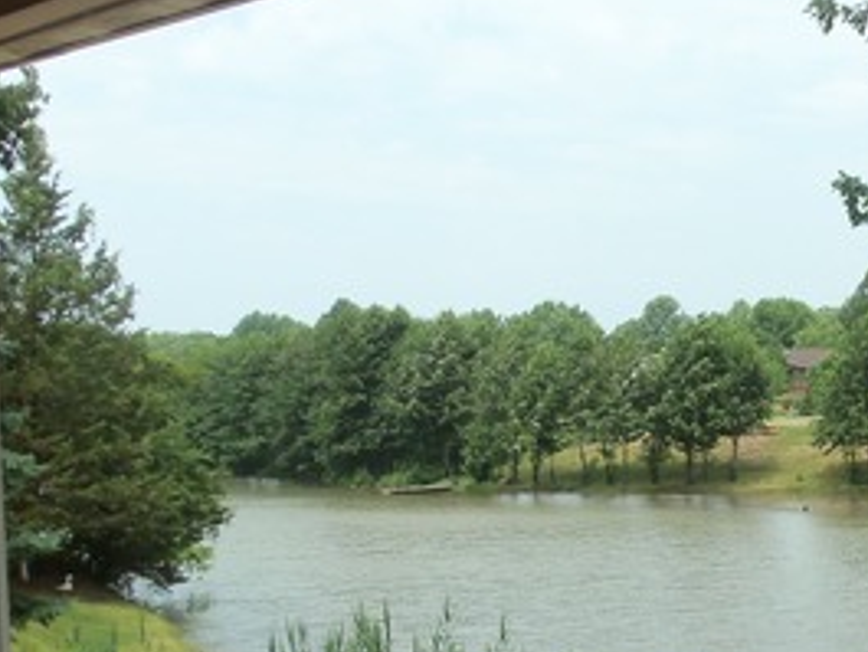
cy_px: 485
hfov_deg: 26.6
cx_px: 812
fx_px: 1756
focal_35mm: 70
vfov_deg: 20.9
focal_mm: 5.2
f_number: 3.4
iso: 80
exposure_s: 1/640
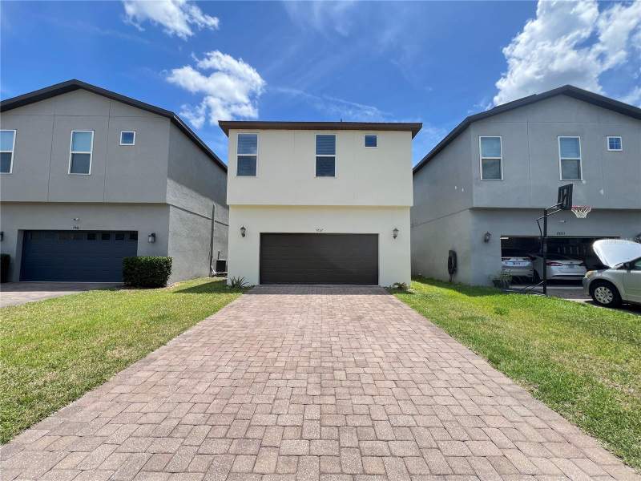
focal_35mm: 13
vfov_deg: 89.9
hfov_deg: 106.2
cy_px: 240
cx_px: 320
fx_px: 241
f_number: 1.8
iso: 32
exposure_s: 1/786
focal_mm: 1.57
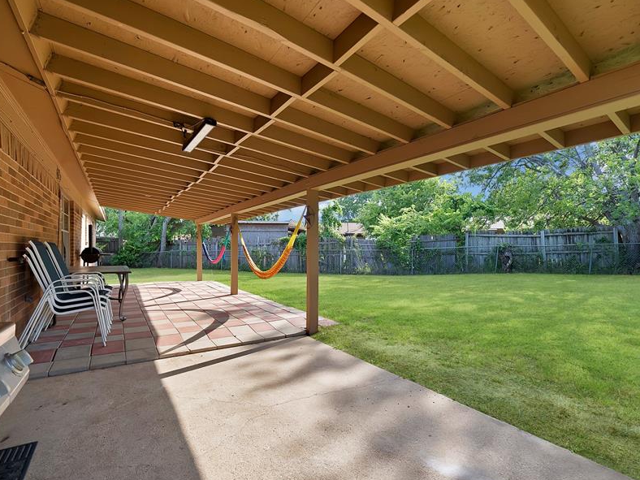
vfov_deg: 81.7
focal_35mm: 15
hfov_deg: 98.1
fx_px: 277
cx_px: 303
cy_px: 246
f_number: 4
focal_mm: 12
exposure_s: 1/320
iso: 640
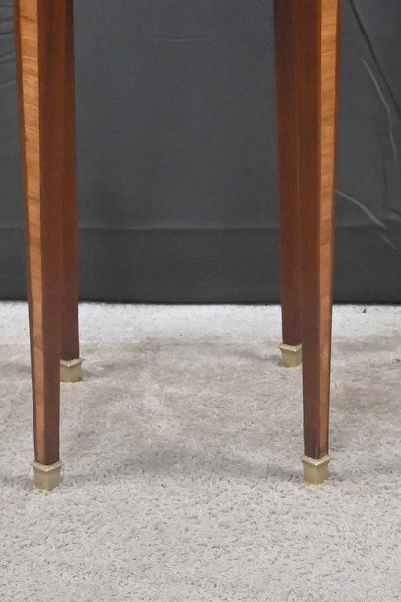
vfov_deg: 23.4
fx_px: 1403
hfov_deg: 16.3
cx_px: 184
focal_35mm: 84
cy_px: 33
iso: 5000
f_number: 6
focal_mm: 44
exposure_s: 1/125
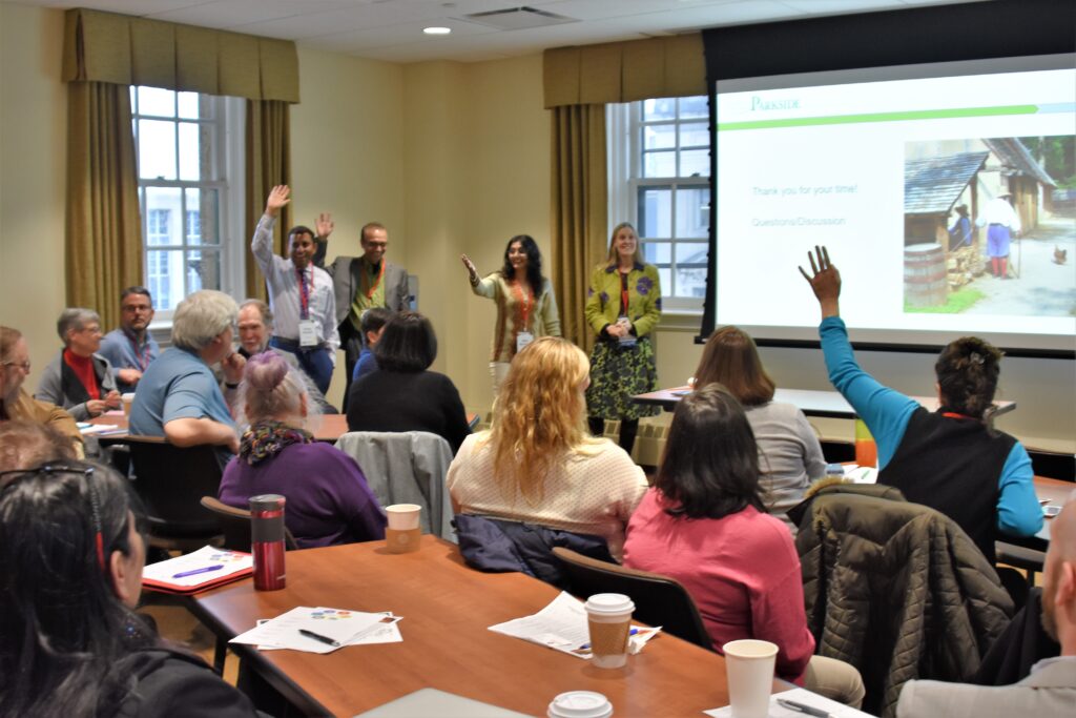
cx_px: 538
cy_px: 359
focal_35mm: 42
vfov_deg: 31.9
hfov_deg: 46.4
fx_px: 1255
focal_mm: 28
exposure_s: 1/60
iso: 800
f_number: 4
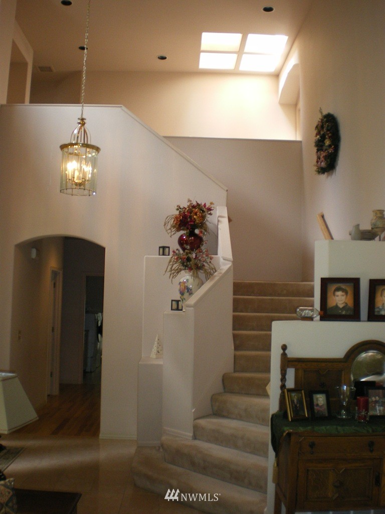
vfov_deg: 51.4
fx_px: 534
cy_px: 257
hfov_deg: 39.7
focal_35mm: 36
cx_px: 192
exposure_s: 1/50
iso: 200
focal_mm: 6.3
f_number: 3.1
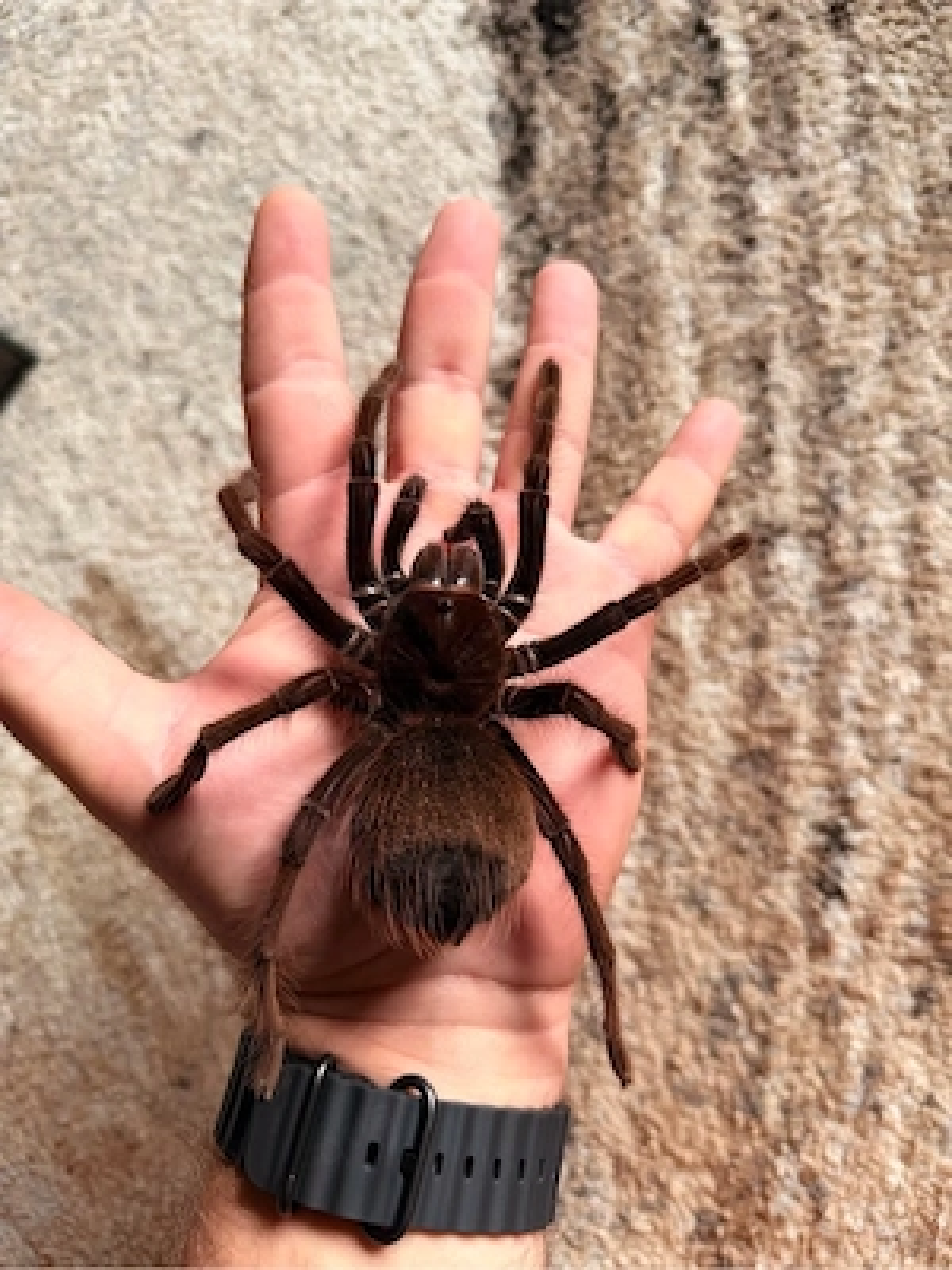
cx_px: 476
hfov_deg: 56.8
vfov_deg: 71.6
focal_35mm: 24
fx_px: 880
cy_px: 635
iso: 200
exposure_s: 1/121
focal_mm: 6.76
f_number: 1.78
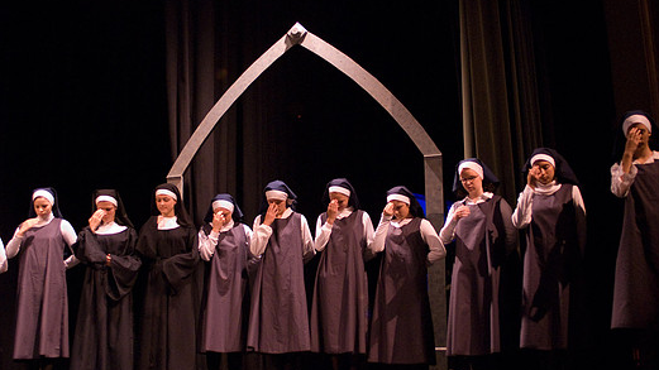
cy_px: 176
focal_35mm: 49
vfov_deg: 24.4
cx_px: 325
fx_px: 856
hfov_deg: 42.1
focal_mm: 28
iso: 1600
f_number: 2.8
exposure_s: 1/60
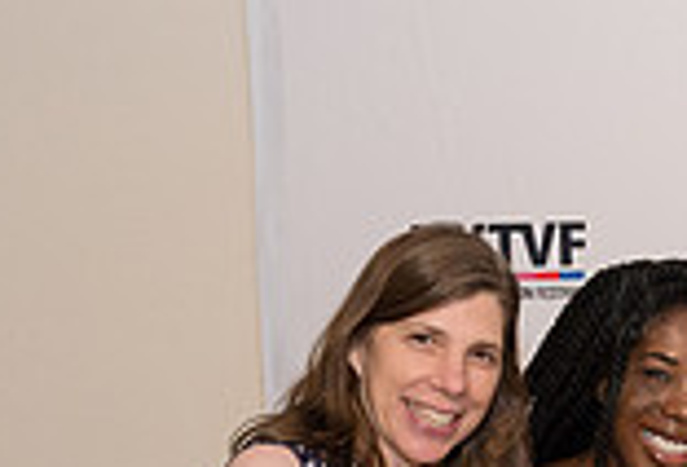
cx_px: 1153
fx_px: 2342
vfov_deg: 11.1
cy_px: 636
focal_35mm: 122
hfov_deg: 15.0
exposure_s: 1/500
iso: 1600
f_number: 4
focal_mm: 24
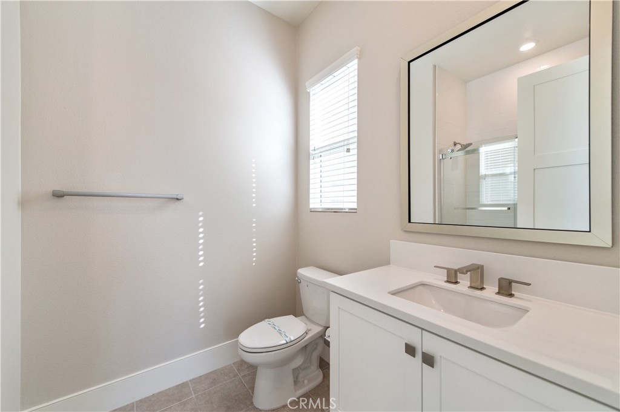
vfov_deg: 81.1
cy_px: 206
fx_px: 241
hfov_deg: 104.3
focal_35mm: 14
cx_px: 310
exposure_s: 1/250
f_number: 4
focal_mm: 14
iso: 360
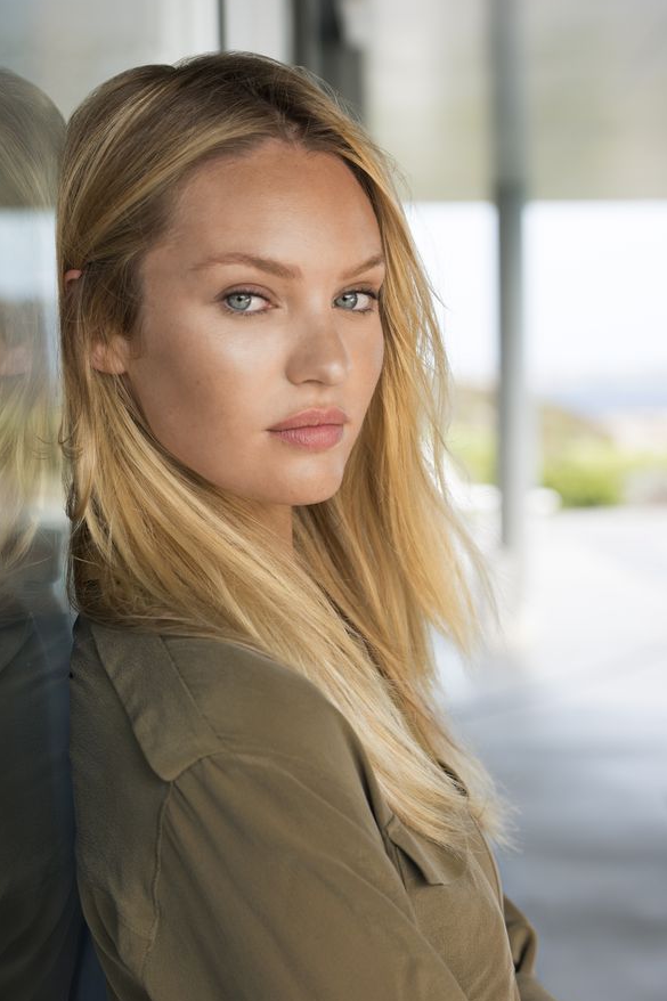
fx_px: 2613
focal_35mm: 94
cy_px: 515
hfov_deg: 14.5
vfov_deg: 21.7
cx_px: 307
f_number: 5.6
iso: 200
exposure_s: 1/200
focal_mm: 86
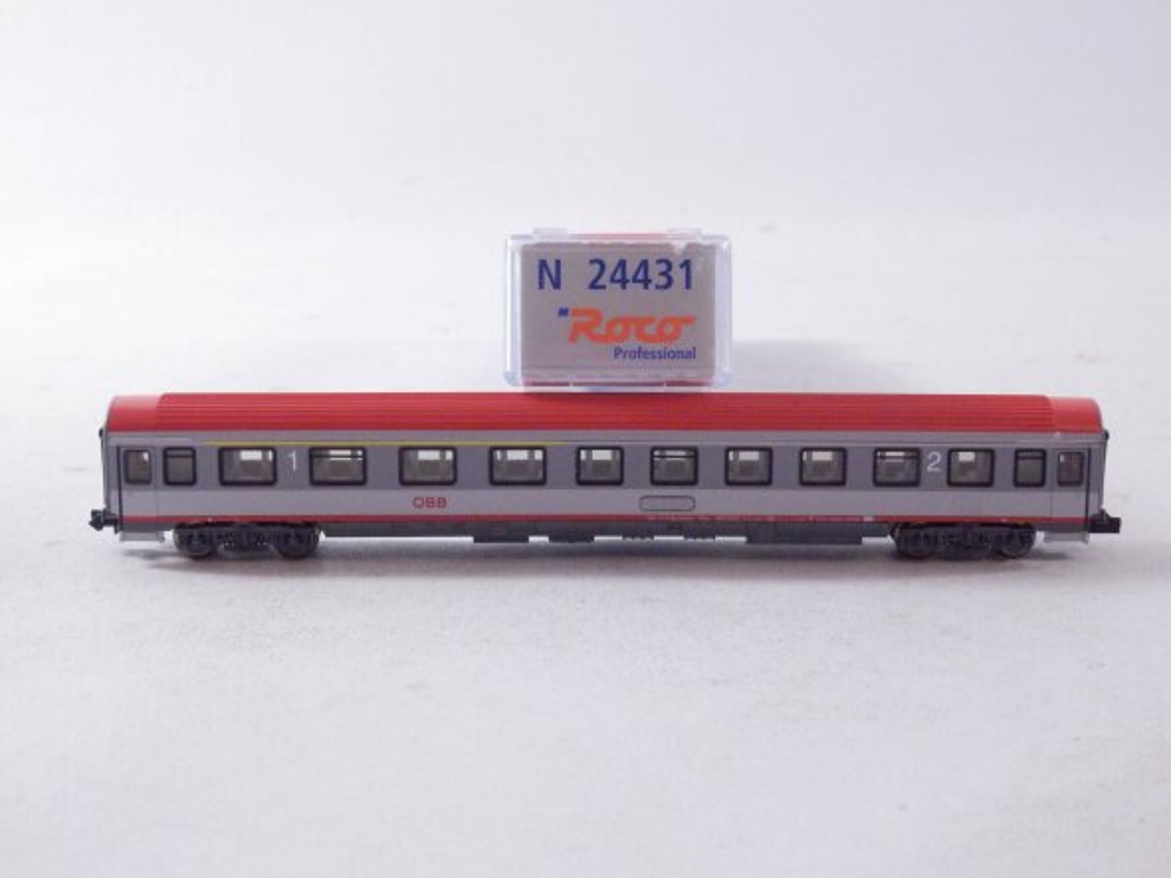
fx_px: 2266
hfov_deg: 29.0
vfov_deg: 21.9
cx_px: 592
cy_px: 436
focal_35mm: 67
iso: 1000
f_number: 4.4
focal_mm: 11.9
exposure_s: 1/160
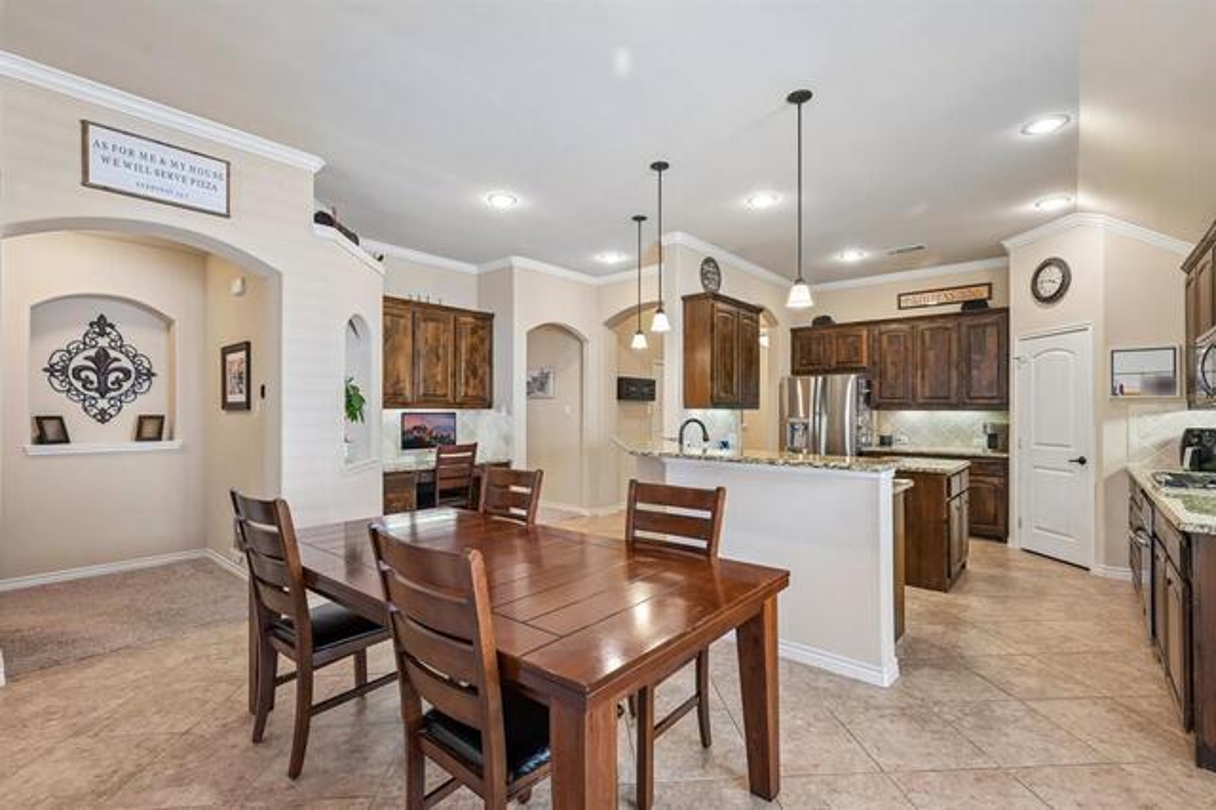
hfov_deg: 96.8
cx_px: 608
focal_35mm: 16
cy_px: 405
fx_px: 540
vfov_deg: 73.7
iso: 400
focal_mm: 16
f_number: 8
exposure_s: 1/8
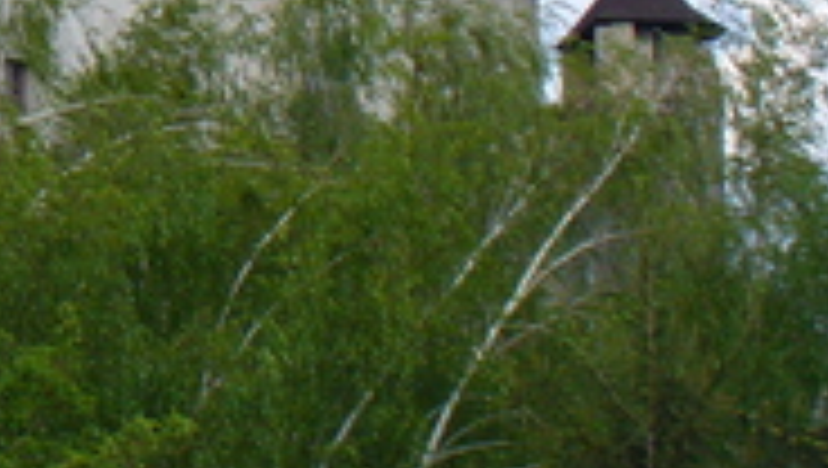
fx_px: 3077
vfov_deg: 8.6
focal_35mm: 140
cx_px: -315
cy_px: -126
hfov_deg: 14.5
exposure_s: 1/125
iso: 80
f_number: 5.6
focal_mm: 6.1
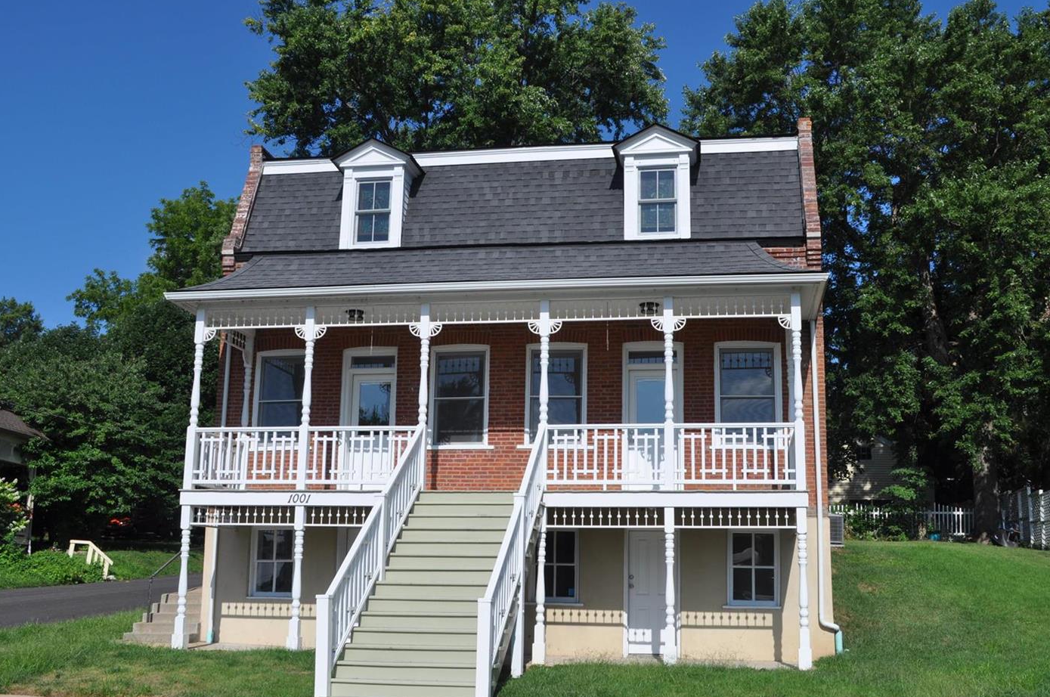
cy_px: 383
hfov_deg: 50.7
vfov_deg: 34.9
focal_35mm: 38
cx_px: 566
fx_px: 1107
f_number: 10
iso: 200
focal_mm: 22
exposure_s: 1/400
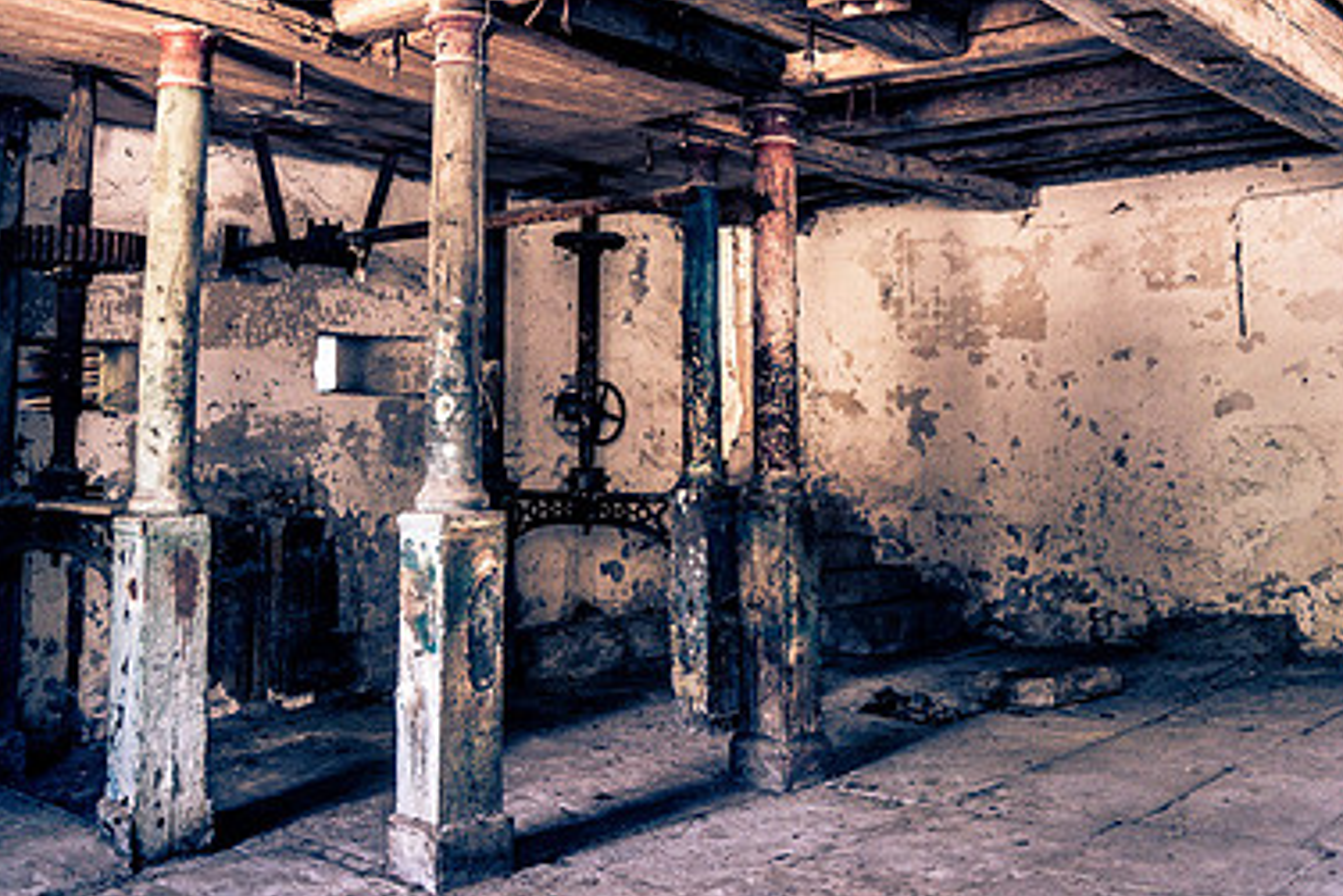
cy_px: 245
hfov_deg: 51.0
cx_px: 889
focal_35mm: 37
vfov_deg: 35.3
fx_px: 1381
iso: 2000
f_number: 4
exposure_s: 1/60
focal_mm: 24
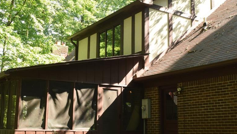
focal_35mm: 54
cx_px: 115
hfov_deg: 38.5
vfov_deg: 22.2
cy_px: 63
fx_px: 339
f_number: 16
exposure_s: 1/50
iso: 800
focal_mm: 26
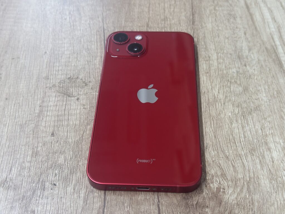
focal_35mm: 48
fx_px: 395
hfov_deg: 39.7
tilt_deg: -48.3
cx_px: 142
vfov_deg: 30.3
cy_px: 107
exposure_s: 1/50
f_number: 1.78
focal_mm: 6.86
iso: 64
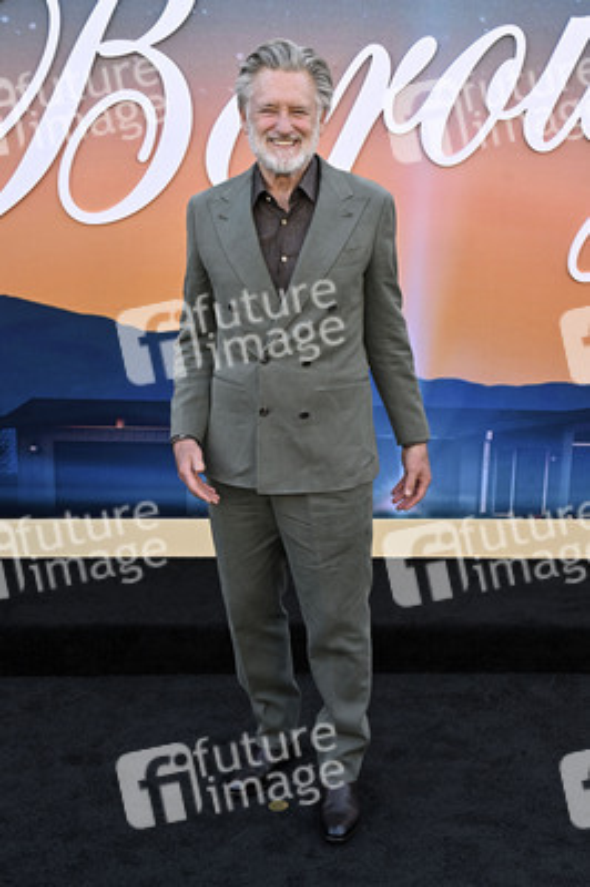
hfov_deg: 32.6
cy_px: 444
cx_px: 295
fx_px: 1010
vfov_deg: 47.4
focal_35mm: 41
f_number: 7.1
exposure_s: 1/320
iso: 800
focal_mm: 41
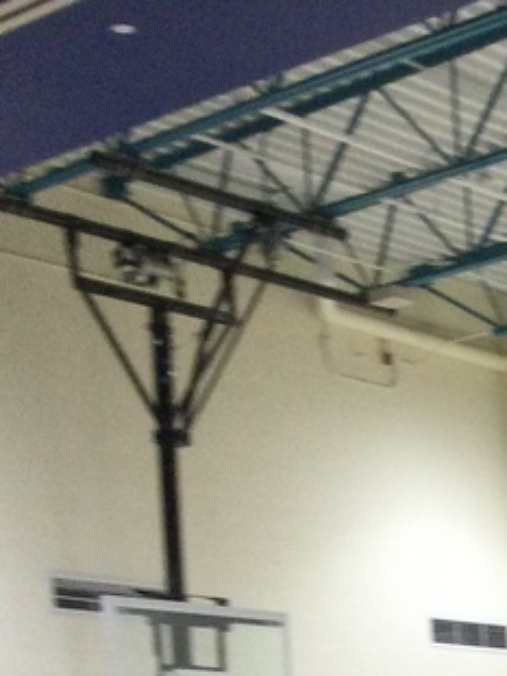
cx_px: 762
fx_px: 1993
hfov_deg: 13.6
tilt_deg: -7.6
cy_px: 1102
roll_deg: -0.4
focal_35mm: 102
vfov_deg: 16.9
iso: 32
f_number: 2.4
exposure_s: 1/30
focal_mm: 3.3
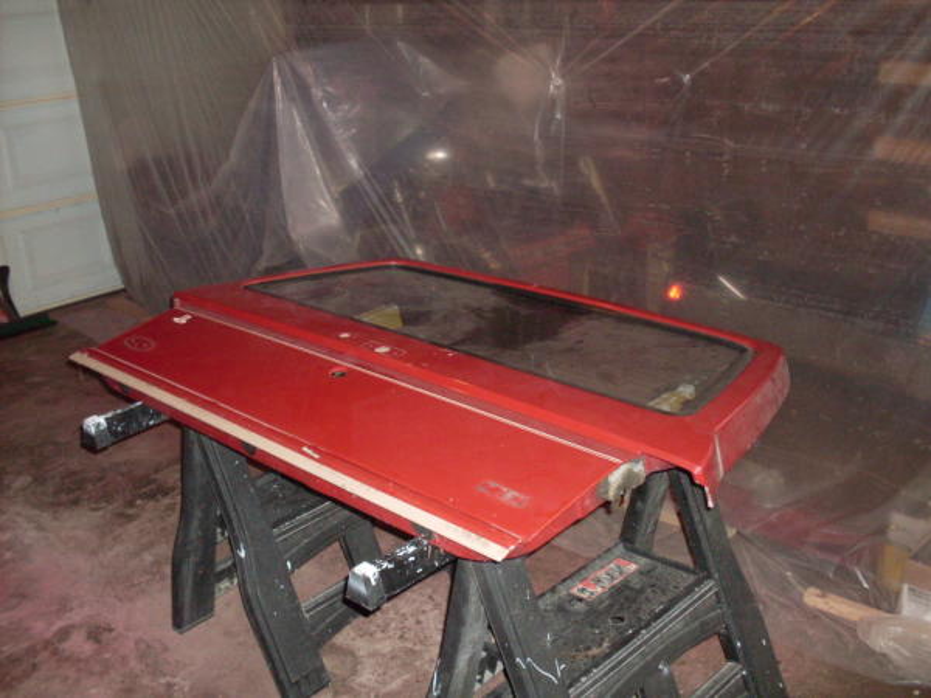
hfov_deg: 49.0
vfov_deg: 37.7
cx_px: 466
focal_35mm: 38
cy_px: 349
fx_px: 1022
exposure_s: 1/45
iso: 240
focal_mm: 6.3
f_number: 2.8
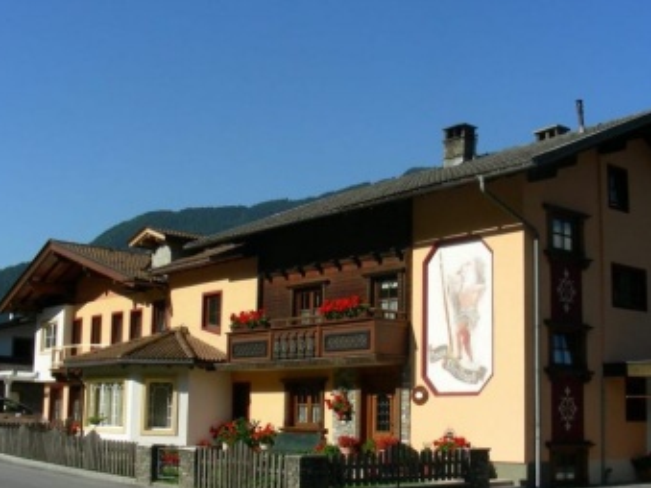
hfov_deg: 41.2
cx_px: 355
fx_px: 865
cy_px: 258
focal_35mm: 46
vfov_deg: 31.5
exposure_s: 1/428
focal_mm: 6.8
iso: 50
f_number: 5.6
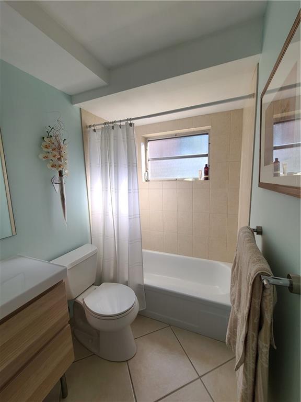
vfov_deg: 106.2
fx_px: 151
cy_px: 201
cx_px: 150
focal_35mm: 13
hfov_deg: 89.9
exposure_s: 1/139
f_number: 2.2
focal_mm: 2.2
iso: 50
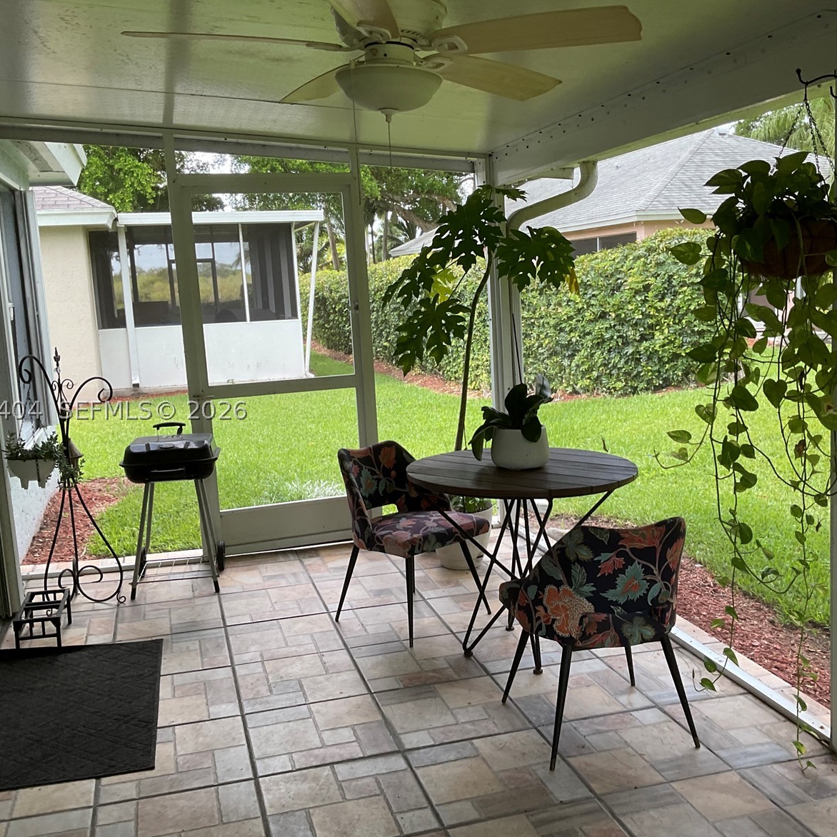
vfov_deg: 47.2
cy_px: 410
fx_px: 957
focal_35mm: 35
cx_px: 466
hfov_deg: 47.1
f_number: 1.8
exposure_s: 1/120
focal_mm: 3
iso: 20
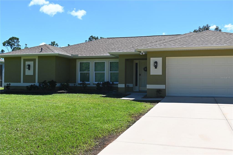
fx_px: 243
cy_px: 78
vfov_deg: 35.5
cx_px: 116
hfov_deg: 51.3
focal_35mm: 38
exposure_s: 1/400
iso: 100
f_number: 7.1
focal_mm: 25
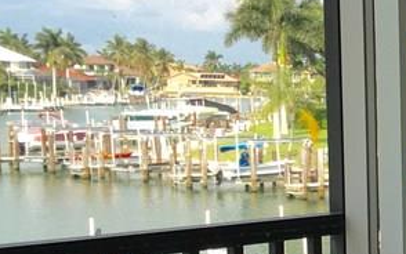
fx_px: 1184
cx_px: 682
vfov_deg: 12.1
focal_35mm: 107
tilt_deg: -7.7
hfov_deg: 16.8
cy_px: 275
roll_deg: -1.8
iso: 25
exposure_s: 1/625
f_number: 2.2
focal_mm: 4.15
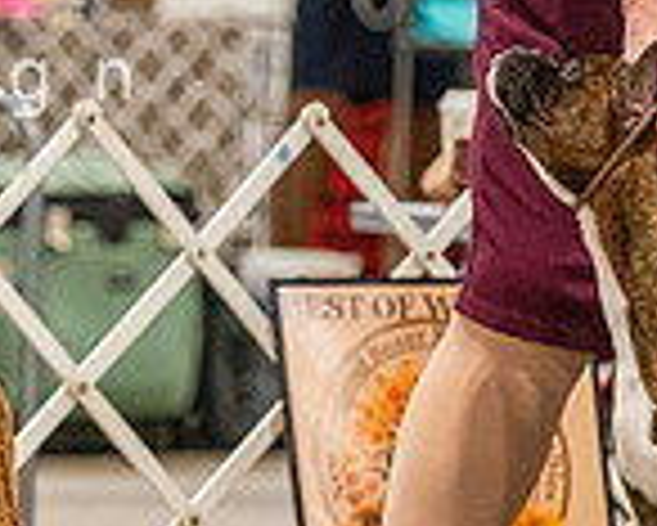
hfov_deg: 3.0
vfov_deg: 2.4
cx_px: -428
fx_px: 12589
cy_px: 214
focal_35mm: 647
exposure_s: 1/250
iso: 6400
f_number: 3.5
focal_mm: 174
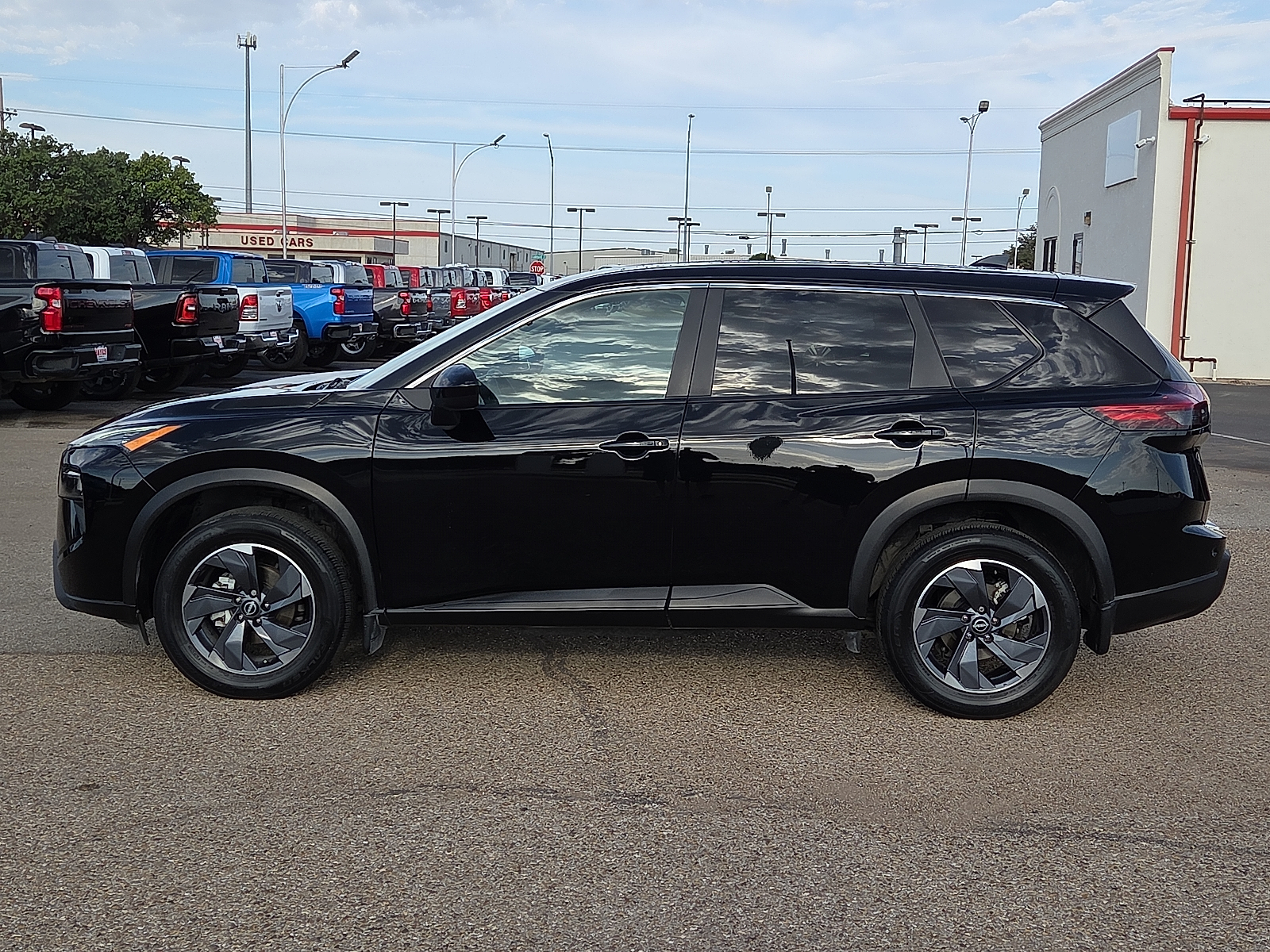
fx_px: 1541
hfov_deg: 44.8
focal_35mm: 42
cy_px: 476
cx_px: 635
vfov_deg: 34.3
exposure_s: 1/3333
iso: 76
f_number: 1.8
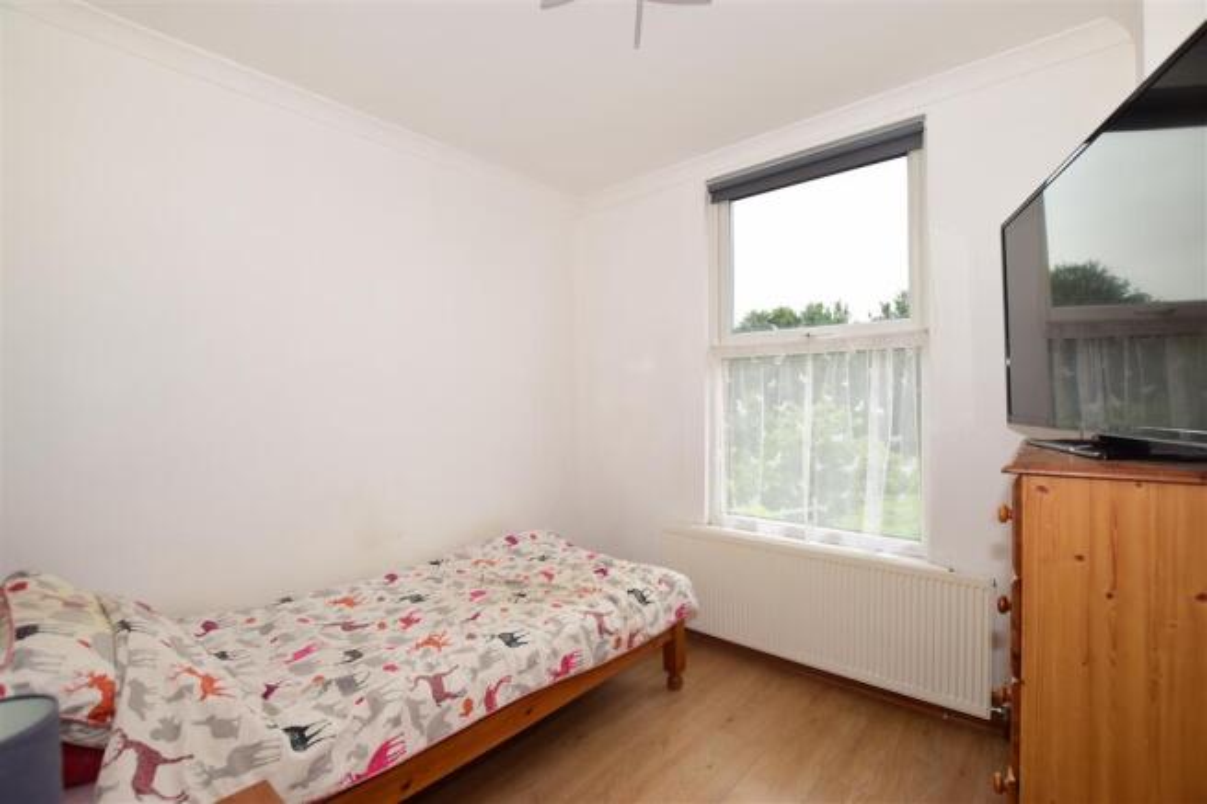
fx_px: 503
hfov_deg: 100.4
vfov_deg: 77.3
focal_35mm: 15
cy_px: 402
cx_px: 604
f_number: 6.3
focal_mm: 10
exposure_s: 1/160
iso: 400
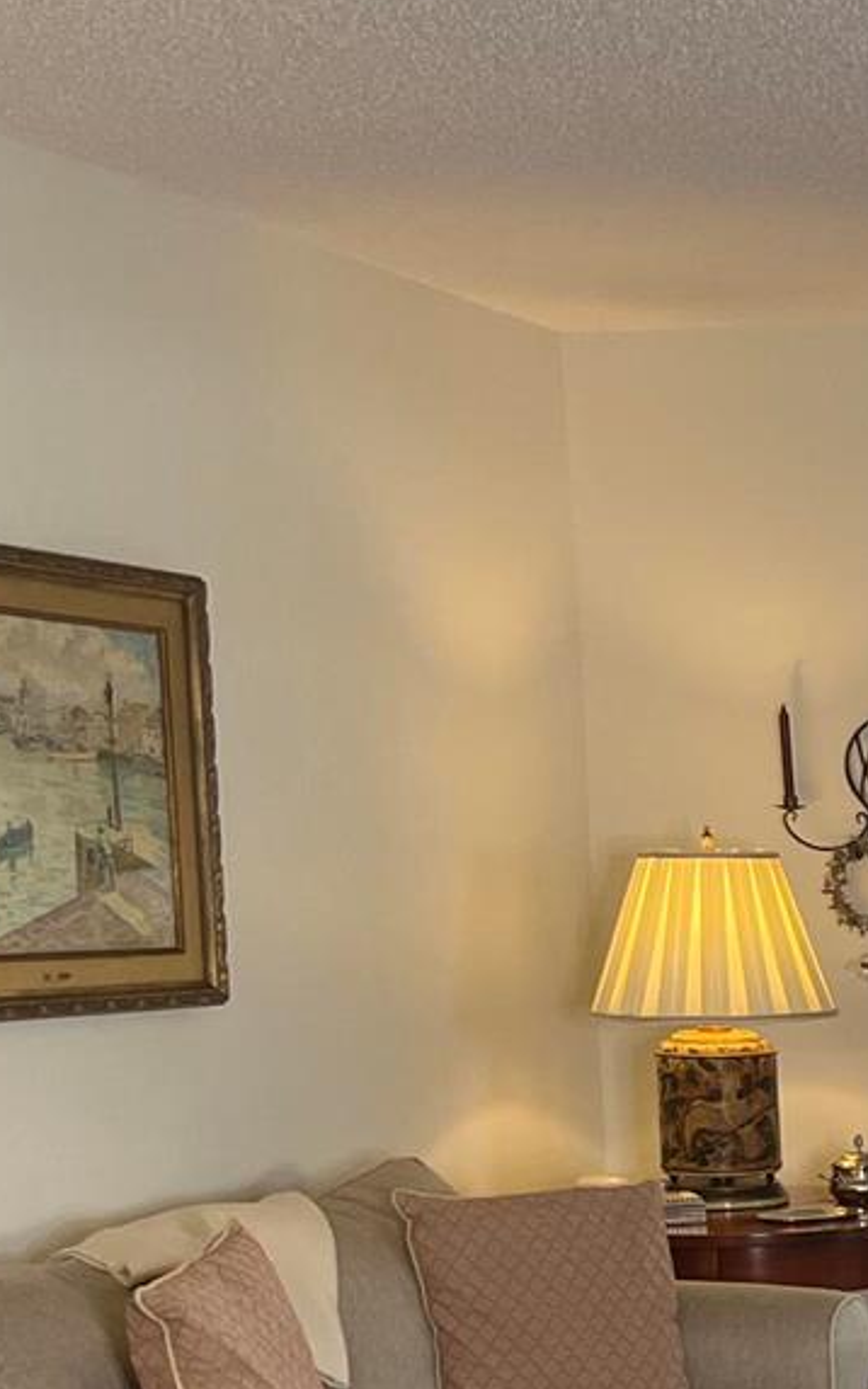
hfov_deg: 15.2
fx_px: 2915
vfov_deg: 25.5
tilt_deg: -11.2
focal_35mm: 77
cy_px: 1377
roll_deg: -0.1
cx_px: 1443
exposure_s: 1/120
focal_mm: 5.1
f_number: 1.6
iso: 125
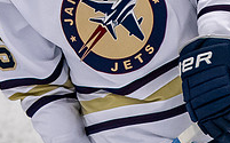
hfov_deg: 1.4
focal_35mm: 1503
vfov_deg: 0.9
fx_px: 9408
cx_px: 66
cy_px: -182
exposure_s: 1/800
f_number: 3.2
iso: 2000
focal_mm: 200
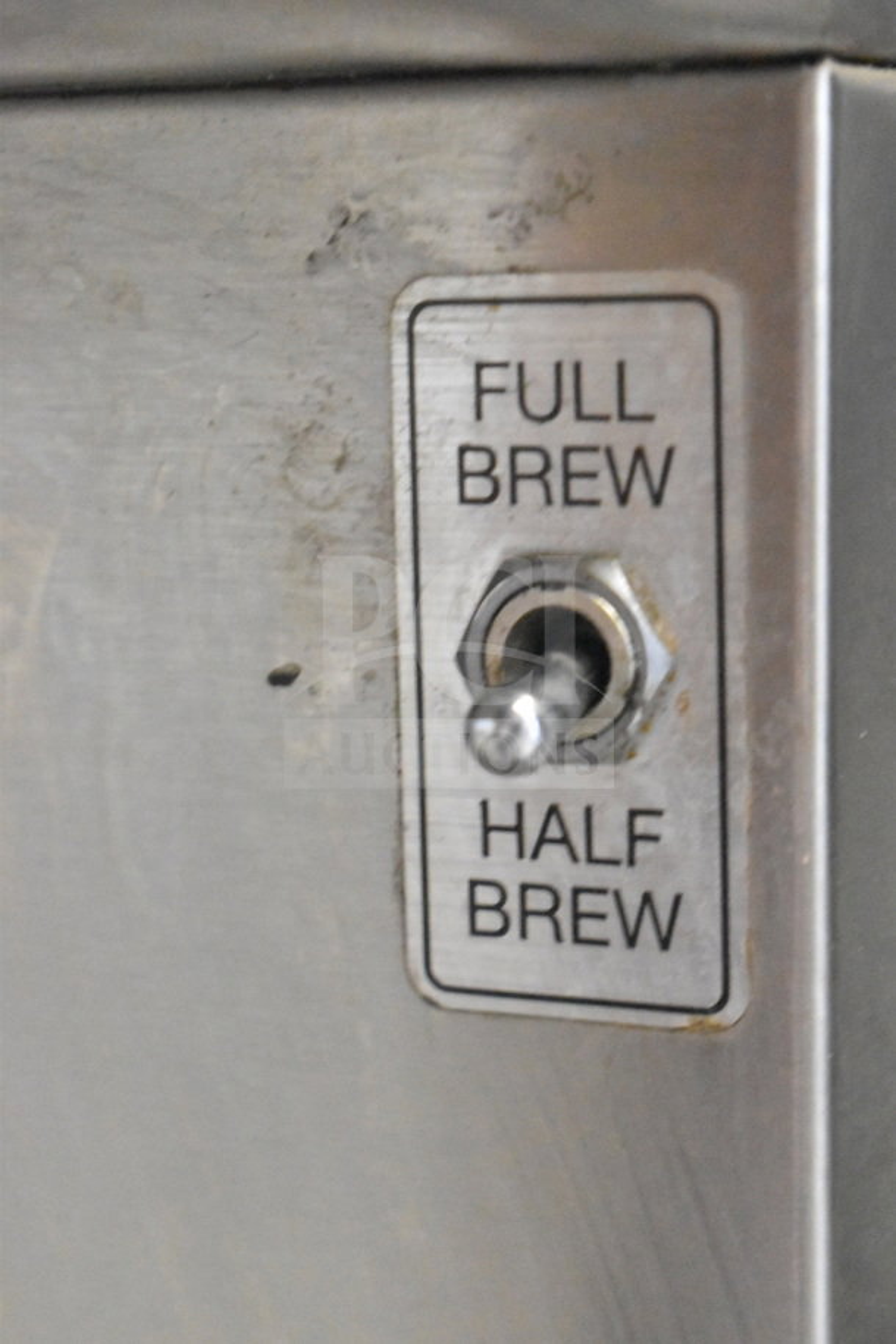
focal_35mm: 82
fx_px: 3080
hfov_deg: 16.6
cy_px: 672
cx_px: 448
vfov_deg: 24.6
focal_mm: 55
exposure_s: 1/100
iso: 18000
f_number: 5.6
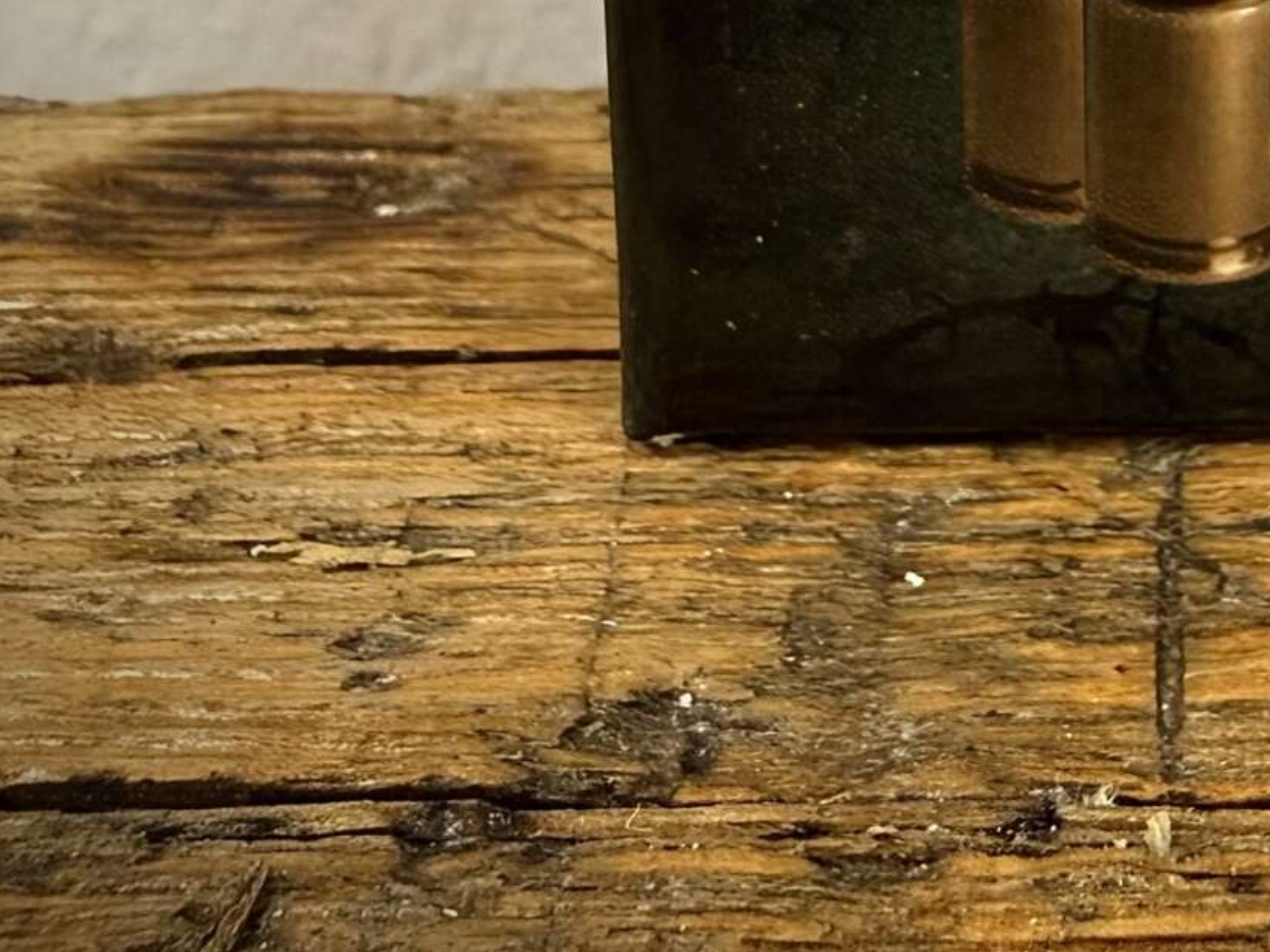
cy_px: -454
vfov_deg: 17.7
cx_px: 1797
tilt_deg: -16.7
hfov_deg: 22.3
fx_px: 2751
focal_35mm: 75
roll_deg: -0.1
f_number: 2.2
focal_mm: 2.22
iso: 160
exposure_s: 1/60
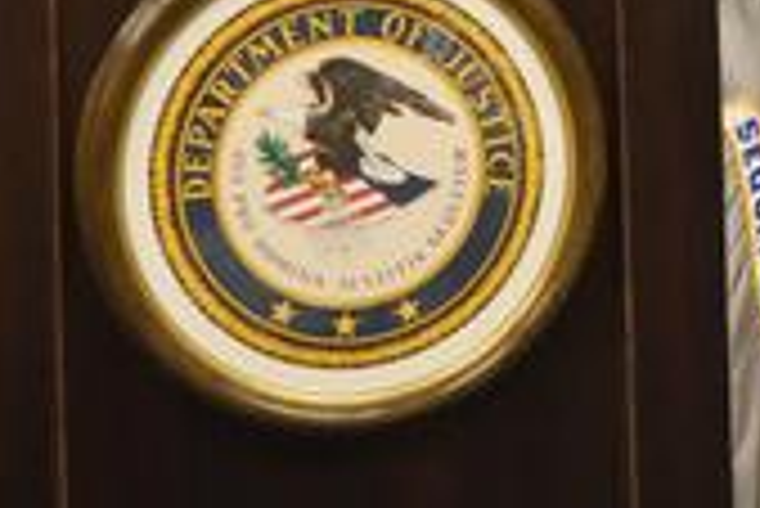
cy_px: -196
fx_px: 2747
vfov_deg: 10.3
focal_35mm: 130
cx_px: 787
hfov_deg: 15.4
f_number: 5
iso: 5000
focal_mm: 43
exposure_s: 1/250
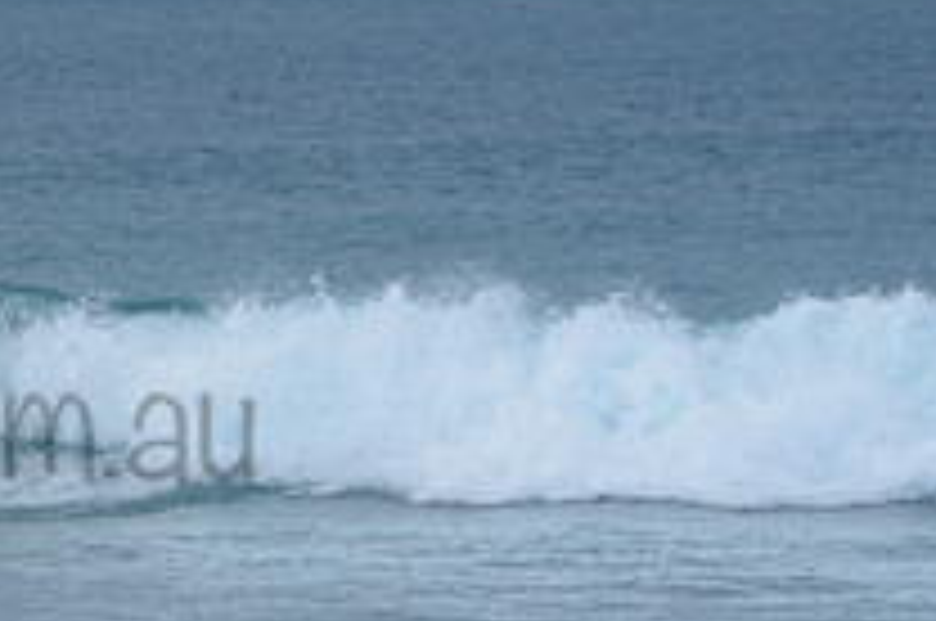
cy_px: 376
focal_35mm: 559
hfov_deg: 3.7
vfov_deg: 2.5
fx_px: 14511
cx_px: -220
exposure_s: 1/2000
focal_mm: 200
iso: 400
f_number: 5.6
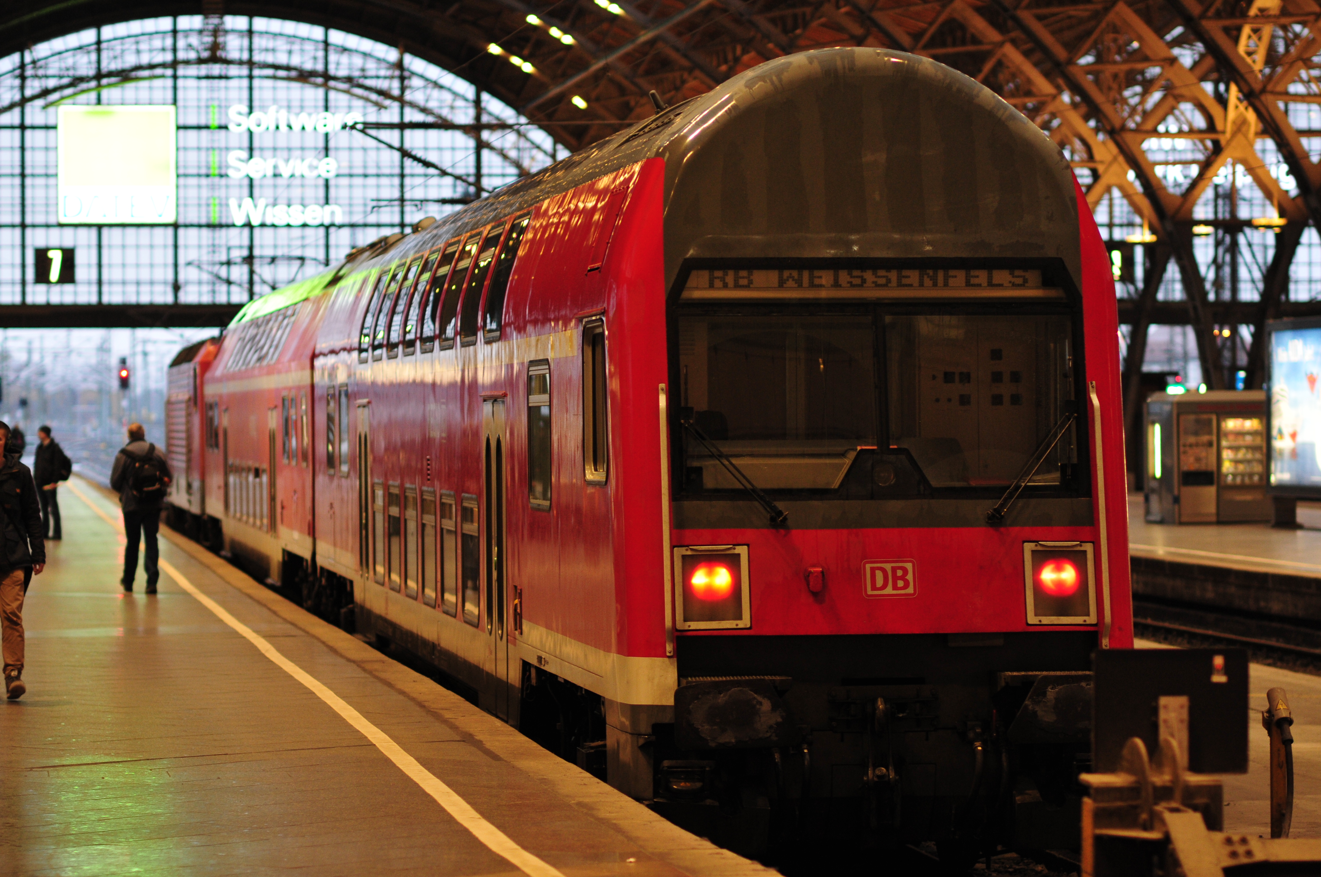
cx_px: 660
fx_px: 4673
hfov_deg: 16.1
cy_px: 438
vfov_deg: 10.7
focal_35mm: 128
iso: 640
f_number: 1.8
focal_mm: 85
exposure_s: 1/80
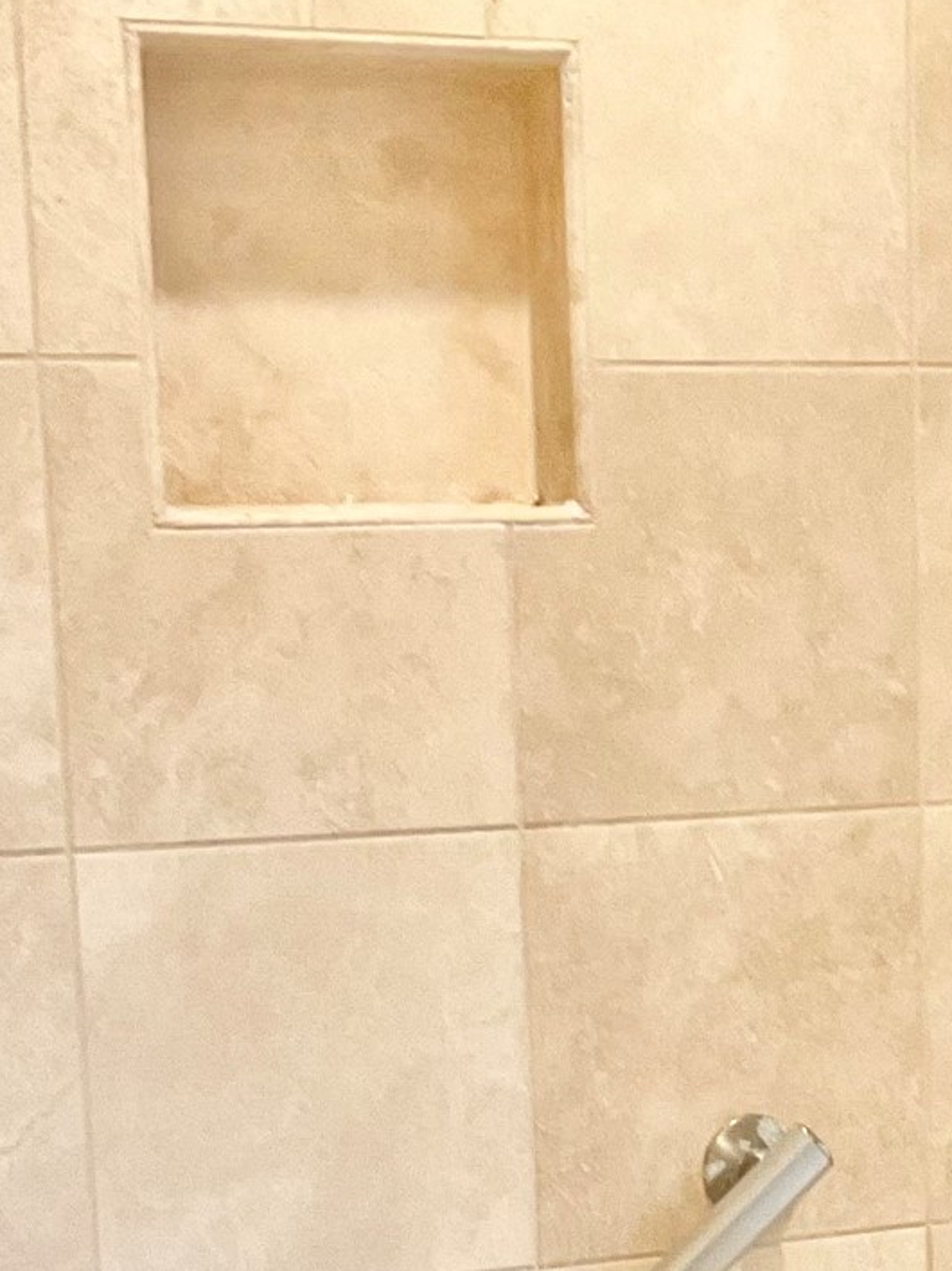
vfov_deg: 22.9
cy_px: 1071
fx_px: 3081
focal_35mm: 84
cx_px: 686
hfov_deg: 17.5
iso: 160
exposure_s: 1/60
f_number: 1.8
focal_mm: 3
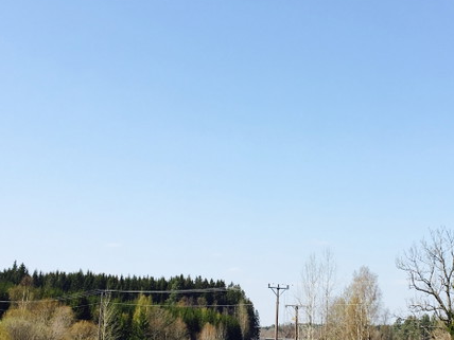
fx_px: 852
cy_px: 221
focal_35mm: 65
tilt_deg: +8.3
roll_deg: -0.9
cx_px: 319
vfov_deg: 22.5
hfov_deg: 29.5
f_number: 2.2
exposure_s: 1/1672
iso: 25
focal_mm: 4.15
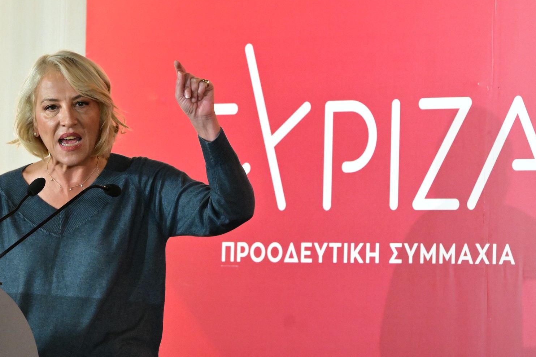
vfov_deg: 5.2
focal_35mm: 263
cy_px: 177
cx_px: 262
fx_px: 3915
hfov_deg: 7.8
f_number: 5.6
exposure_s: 1/320
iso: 6400
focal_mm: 145
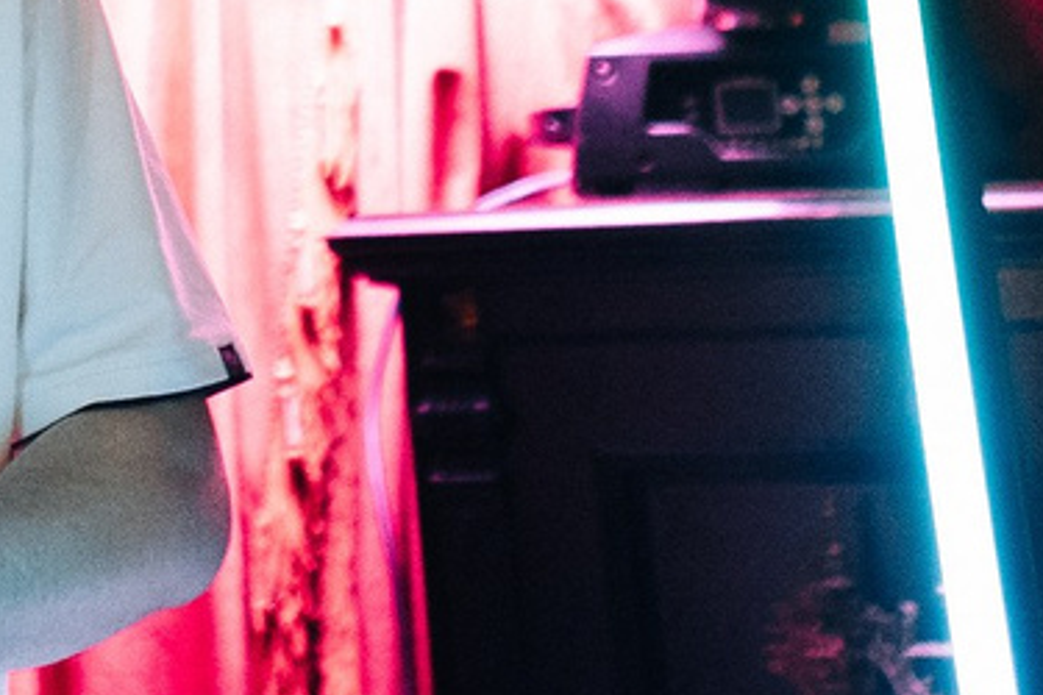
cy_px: -435
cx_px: -298
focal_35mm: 164
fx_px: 4751
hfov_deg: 12.2
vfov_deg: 8.2
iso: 1250
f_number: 1.4
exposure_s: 1/60
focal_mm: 24
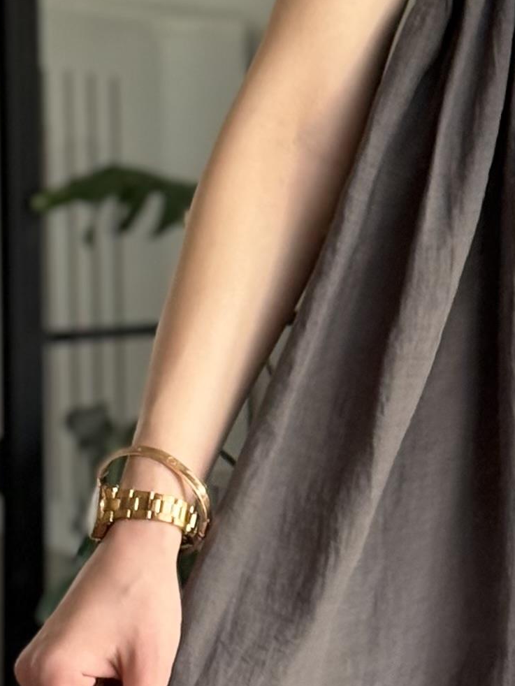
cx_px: 680
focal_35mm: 197
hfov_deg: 7.5
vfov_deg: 9.9
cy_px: 824
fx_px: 3906
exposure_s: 1/66
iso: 160
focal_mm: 6.76
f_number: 1.78
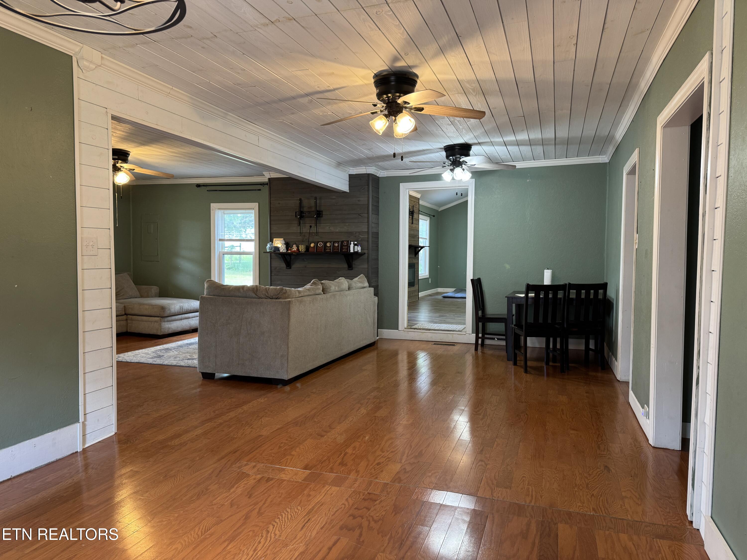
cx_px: 374
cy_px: 280
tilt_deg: -3.5
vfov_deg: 56.8
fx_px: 518
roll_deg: -0.6
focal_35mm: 24
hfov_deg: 71.6
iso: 160
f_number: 1.78
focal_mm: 6.76
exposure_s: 1/60
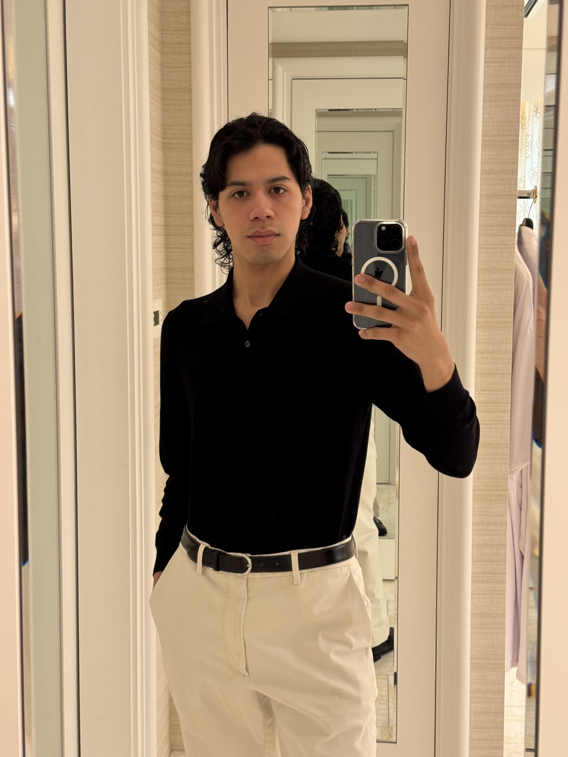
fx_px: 1050
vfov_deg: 39.7
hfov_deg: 30.3
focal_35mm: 48
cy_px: 378
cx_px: 284
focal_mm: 6.76
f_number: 1.78
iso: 125
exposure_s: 1/60
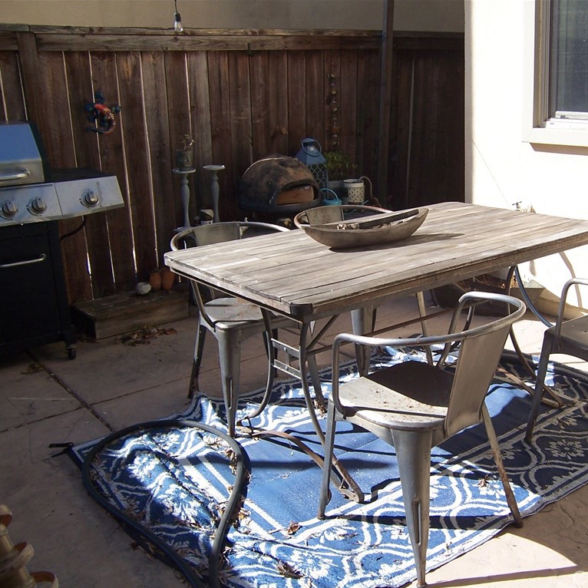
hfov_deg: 42.4
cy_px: 294
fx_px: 749
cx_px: 381
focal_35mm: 39
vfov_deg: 42.8
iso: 80
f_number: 3.4
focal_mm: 5.5
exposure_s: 1/500
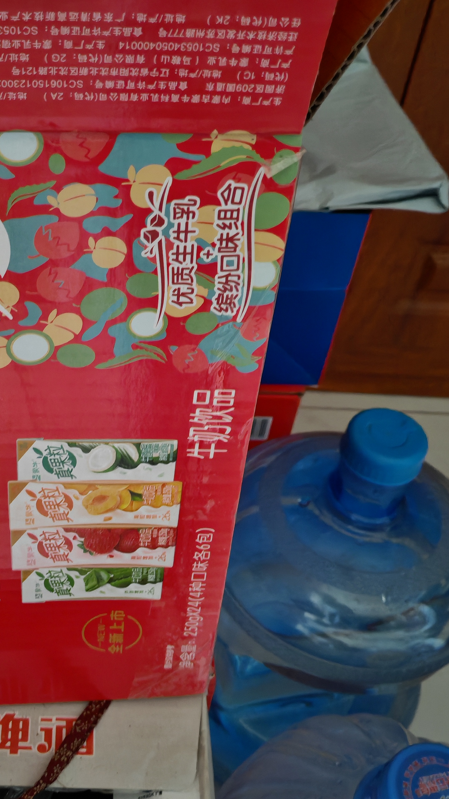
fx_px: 889
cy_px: 422
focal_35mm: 42
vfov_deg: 48.3
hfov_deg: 27.7
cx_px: 85
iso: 2500
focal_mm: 6.67
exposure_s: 1/17
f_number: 1.95
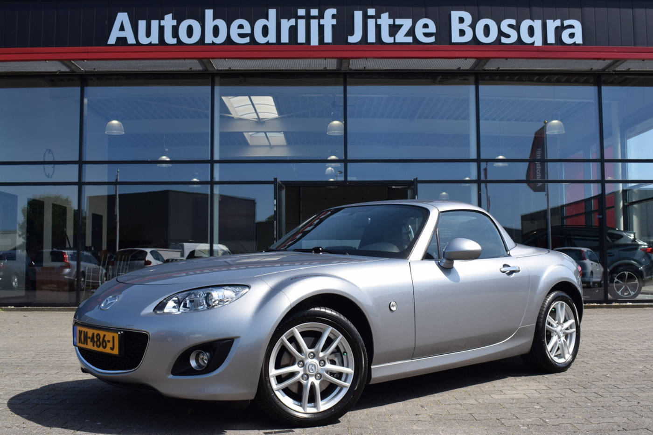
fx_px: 707
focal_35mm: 39
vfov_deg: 34.2
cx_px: 326
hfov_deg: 49.6
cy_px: 218
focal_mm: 26
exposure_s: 1/320
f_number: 9
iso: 200
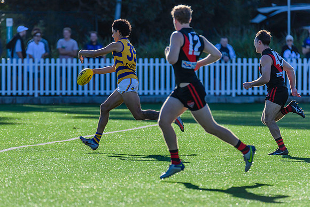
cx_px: 141
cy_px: 114
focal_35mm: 589
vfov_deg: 2.3
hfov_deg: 3.5
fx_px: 5074
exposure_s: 1/2000
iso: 800
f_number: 8
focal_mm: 460
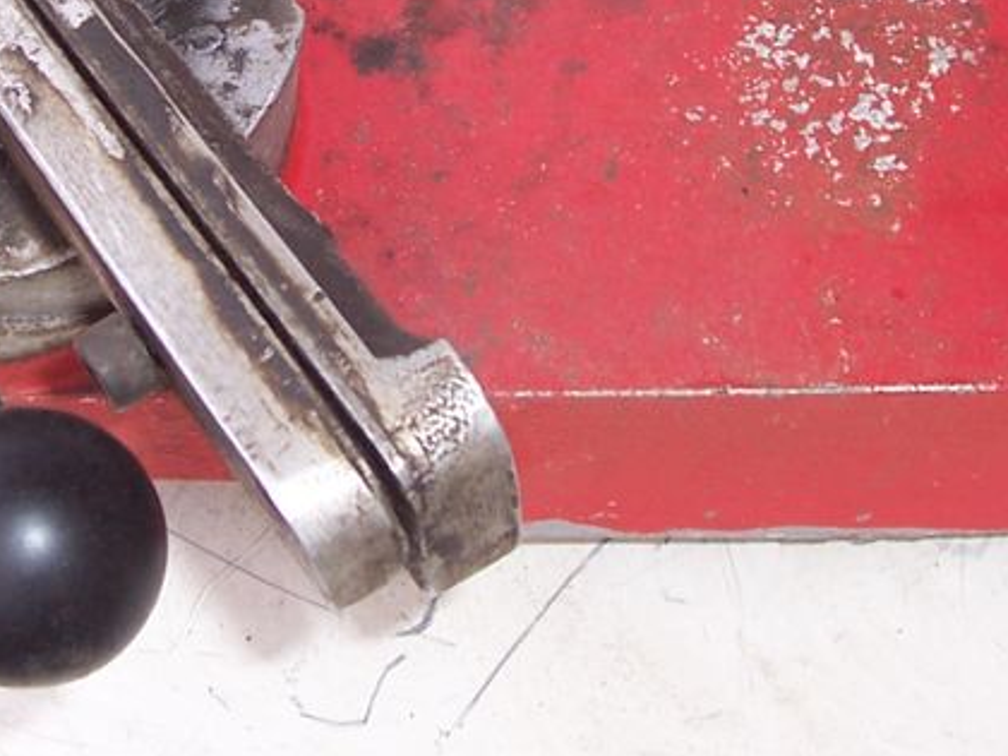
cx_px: 329
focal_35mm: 81
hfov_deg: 24.0
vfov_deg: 18.0
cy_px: 122
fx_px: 2359
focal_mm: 5.6
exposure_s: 1/125
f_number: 2.7
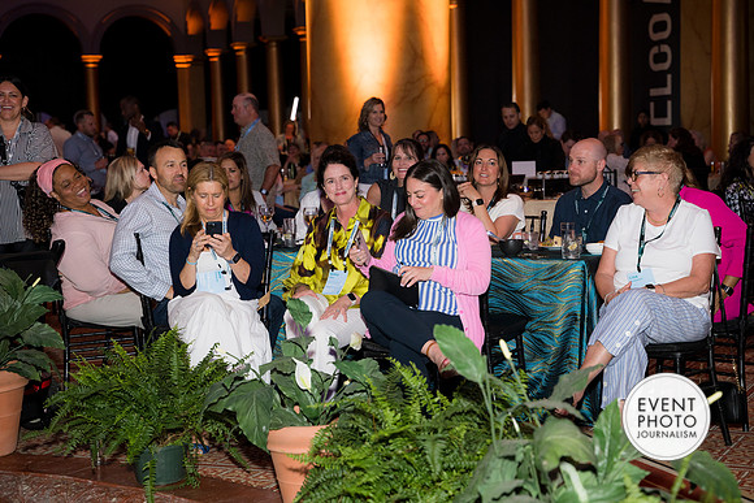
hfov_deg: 29.1
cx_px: 377
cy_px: 252
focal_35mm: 69
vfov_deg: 19.6
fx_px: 1453
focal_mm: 68
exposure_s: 1/100
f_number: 4
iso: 800
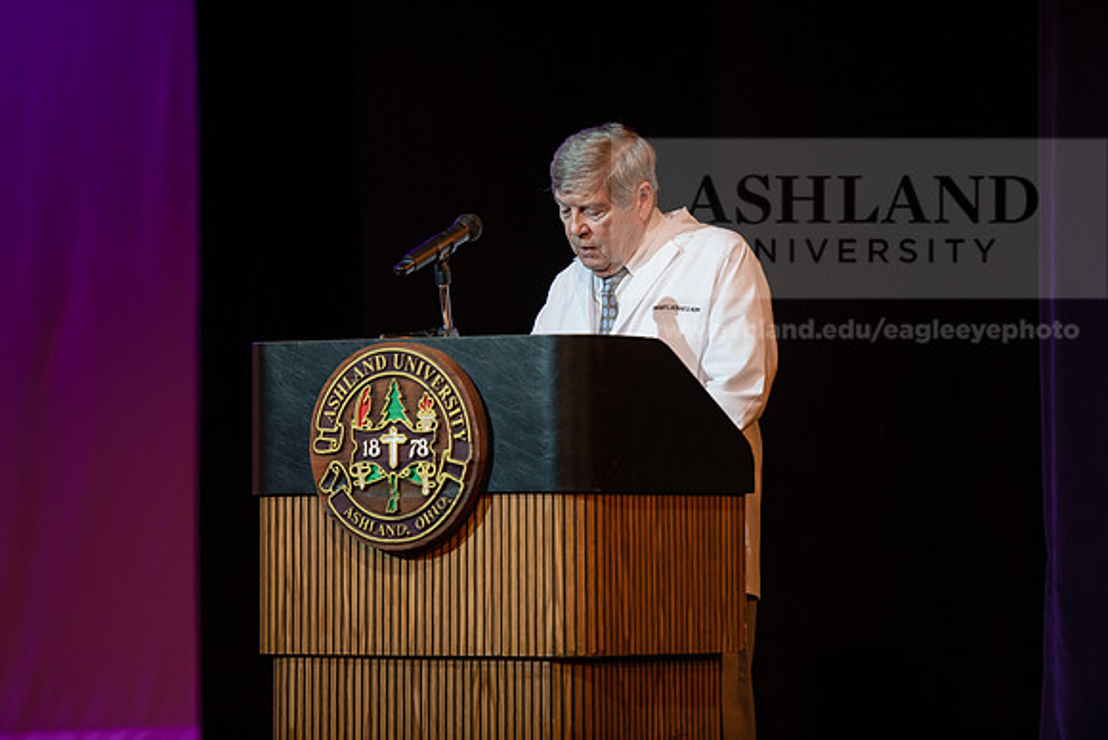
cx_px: 554
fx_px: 5233
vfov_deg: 8.1
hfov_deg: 12.1
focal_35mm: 170
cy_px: 370
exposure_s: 1/200
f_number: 3.2
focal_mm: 170
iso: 1000
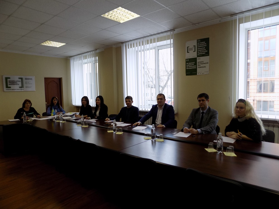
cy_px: 104
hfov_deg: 73.9
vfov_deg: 58.9
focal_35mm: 23
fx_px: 185
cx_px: 140
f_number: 3.1
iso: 80
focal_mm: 4
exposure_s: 1/30
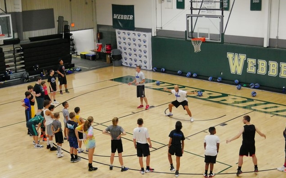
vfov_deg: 21.6
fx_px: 467
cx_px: 143
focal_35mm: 60
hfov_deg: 34.0
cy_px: 105
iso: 6400
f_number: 4.5
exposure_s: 1/320
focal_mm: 28
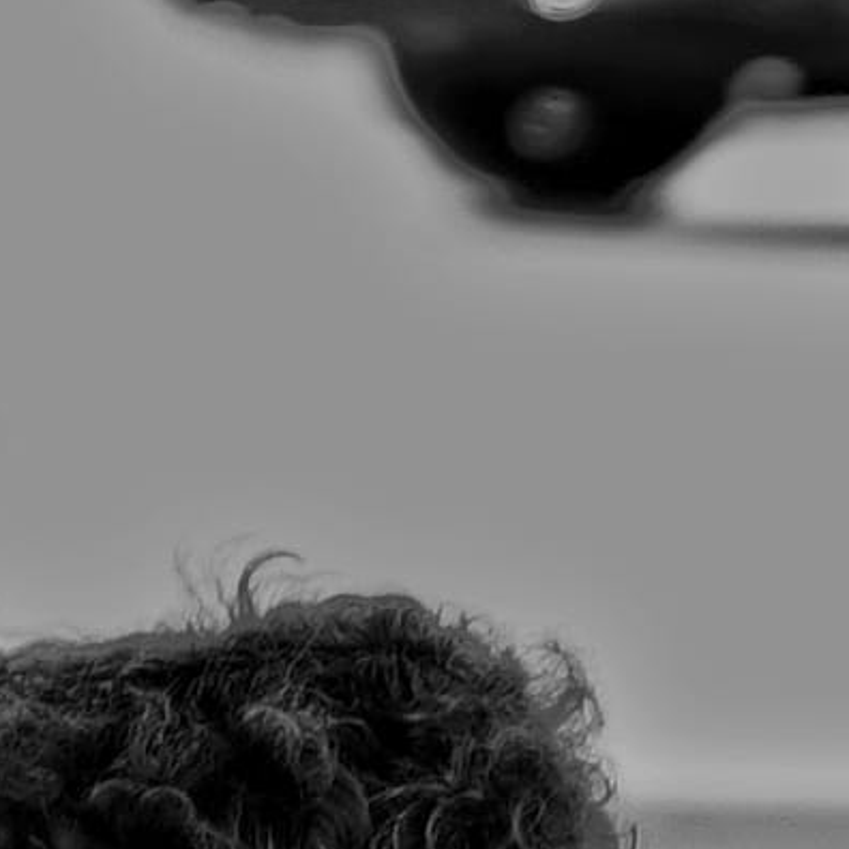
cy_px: 2427
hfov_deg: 1.7
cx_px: 2496
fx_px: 29330
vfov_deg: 1.7
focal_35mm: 1057
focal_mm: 116
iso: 400
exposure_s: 1/500
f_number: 4
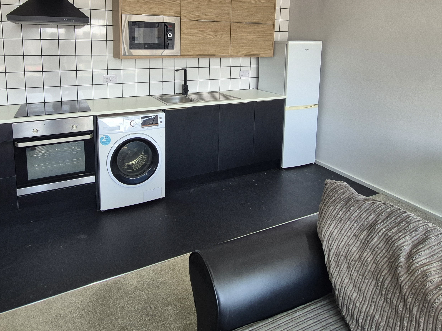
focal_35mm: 21
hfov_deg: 78.4
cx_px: 187
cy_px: 78
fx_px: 268
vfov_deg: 59.6
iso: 80
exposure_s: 1/100
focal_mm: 1.74
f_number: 2.2
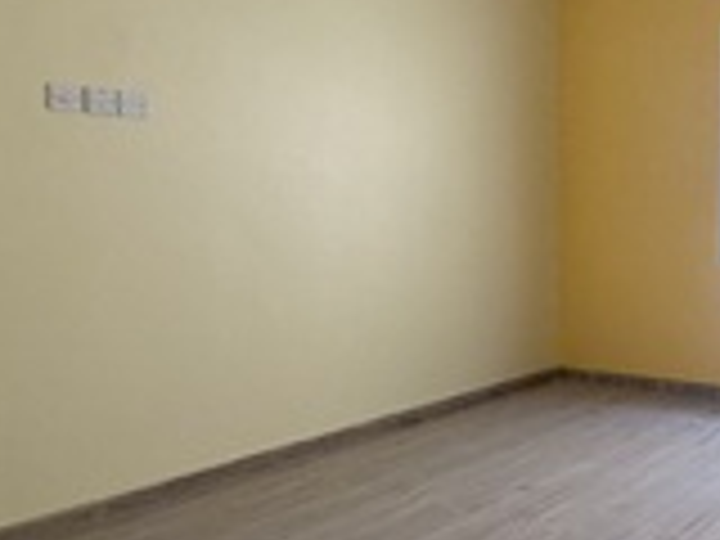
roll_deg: -0.7
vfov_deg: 35.9
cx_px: 776
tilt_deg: -3.0
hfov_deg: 39.1
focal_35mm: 40
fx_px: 832
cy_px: 236
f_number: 2.2
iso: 400
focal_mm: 2.22
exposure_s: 1/60
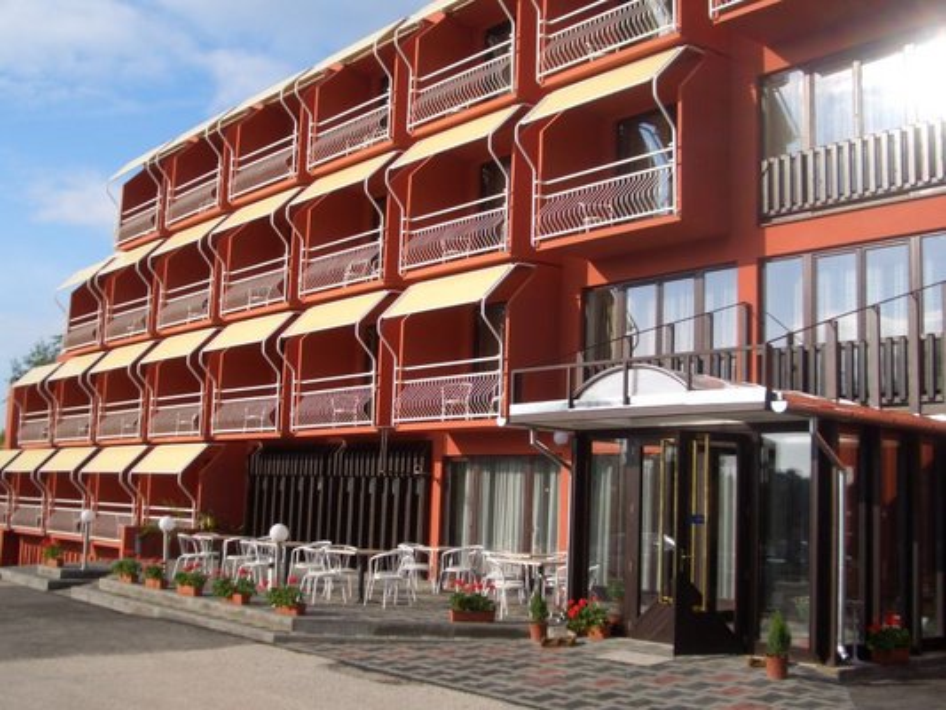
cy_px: 355
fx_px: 1121
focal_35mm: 41
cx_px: 473
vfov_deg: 35.1
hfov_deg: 45.8
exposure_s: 1/320
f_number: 4.6
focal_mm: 6.8
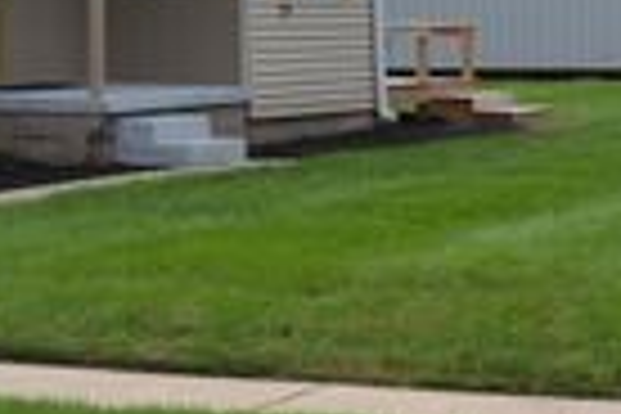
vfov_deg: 8.3
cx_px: -86
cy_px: -101
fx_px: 2812
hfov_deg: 12.4
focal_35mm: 163
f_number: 7.1
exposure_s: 1/200
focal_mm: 30
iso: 100
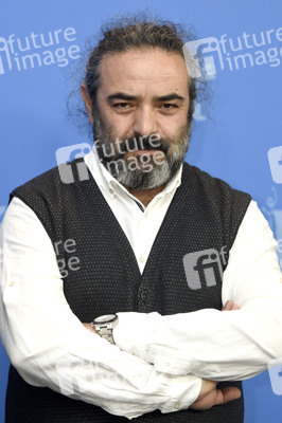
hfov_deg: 7.0
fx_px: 2295
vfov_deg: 10.6
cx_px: 141
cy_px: 212
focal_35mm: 195
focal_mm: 130
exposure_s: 1/400
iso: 640
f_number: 3.2
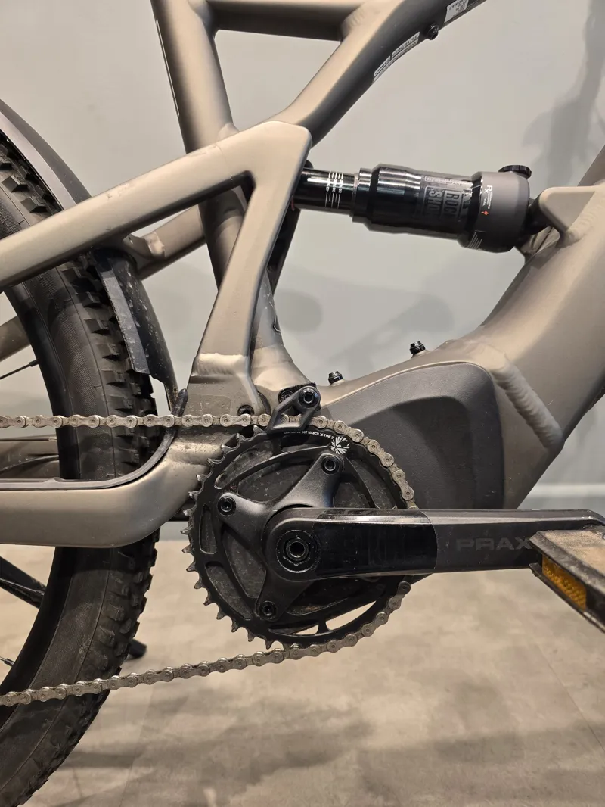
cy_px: 404
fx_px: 536
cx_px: 302
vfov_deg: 73.9
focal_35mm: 23
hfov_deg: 58.9
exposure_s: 1/50
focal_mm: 6.3
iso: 160
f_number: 1.7
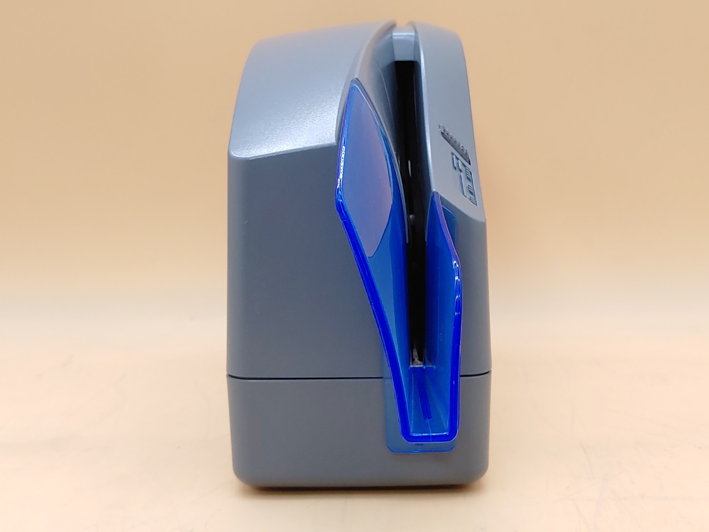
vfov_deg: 32.9
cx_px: 354
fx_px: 901
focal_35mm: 44
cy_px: 266
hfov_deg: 42.9
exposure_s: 1/120
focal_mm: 4.36
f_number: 1.8
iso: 50
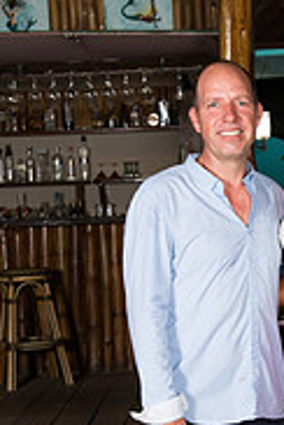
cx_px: 272
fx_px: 1219
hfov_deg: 13.1
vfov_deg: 19.7
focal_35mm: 103
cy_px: 309
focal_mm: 42
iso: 500
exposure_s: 1/80
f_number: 5.6
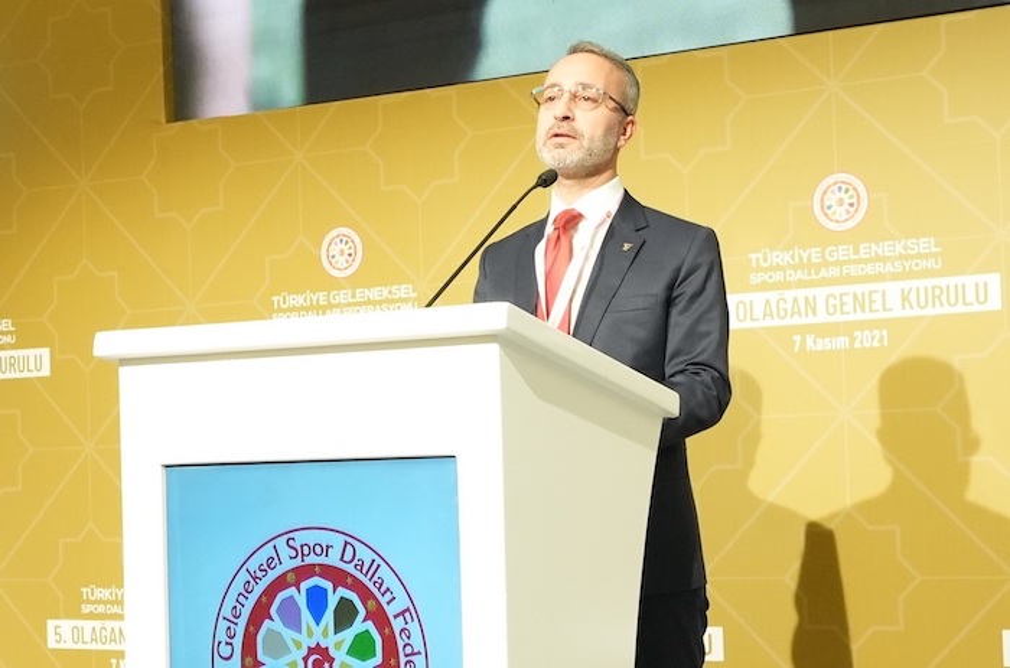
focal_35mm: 30
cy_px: 334
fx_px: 840
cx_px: 505
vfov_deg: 43.4
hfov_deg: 62.1
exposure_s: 1/160
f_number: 8
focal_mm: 30
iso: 8000
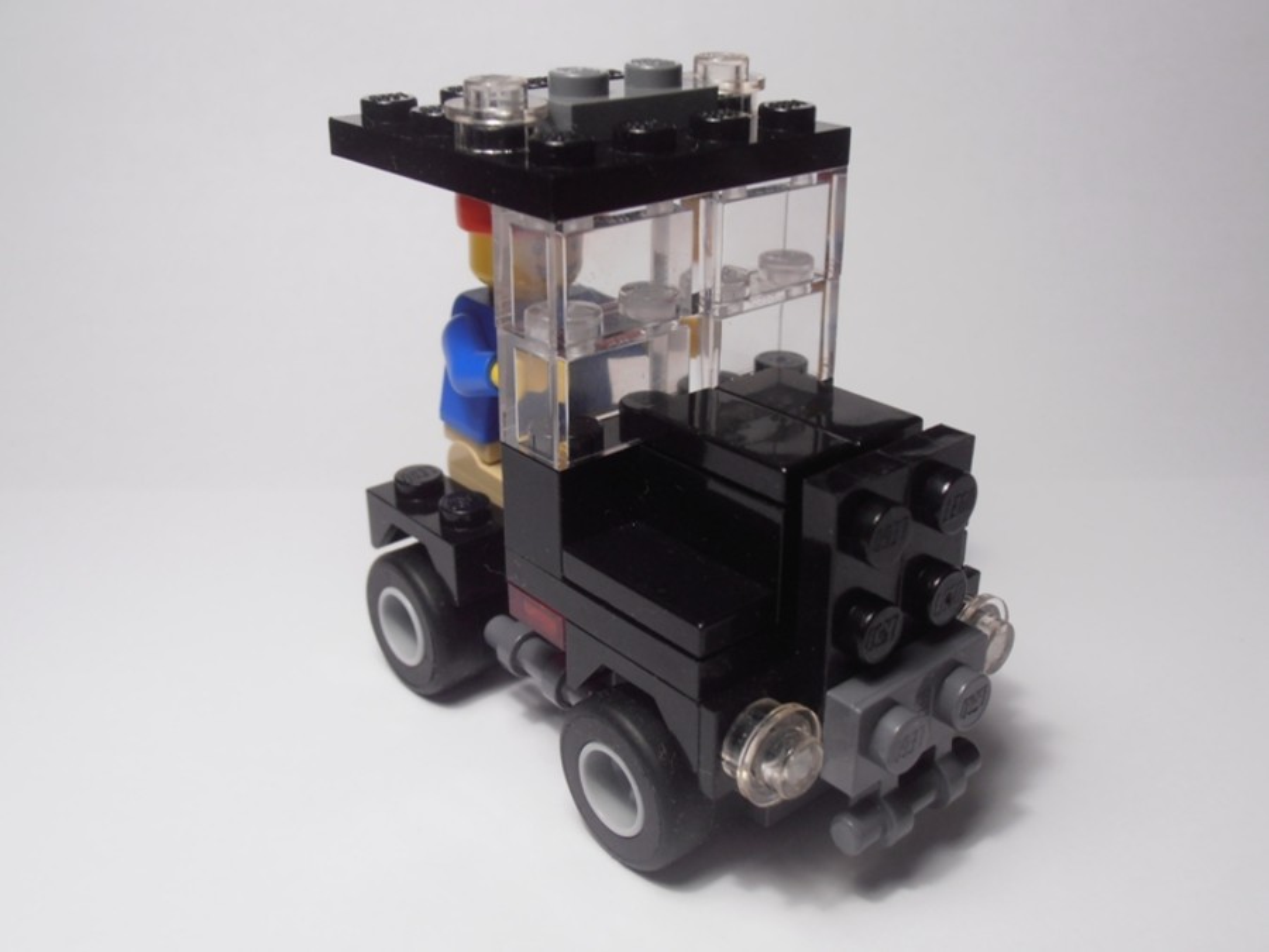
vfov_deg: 38.7
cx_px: 634
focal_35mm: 37
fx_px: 1356
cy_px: 476
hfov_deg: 50.1
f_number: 3.9
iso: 80
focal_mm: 6.61
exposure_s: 1/40
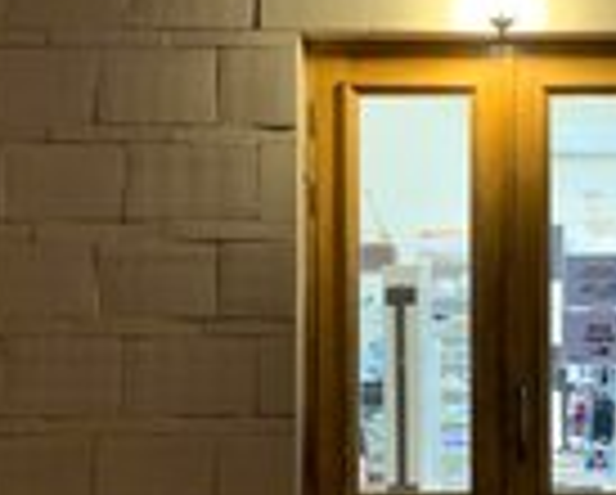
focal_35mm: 74
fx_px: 1351
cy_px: 297
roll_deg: +0.7
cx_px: 504
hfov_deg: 25.2
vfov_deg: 20.7
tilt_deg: +0.6
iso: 500
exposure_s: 1/25
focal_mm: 4.25
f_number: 1.8
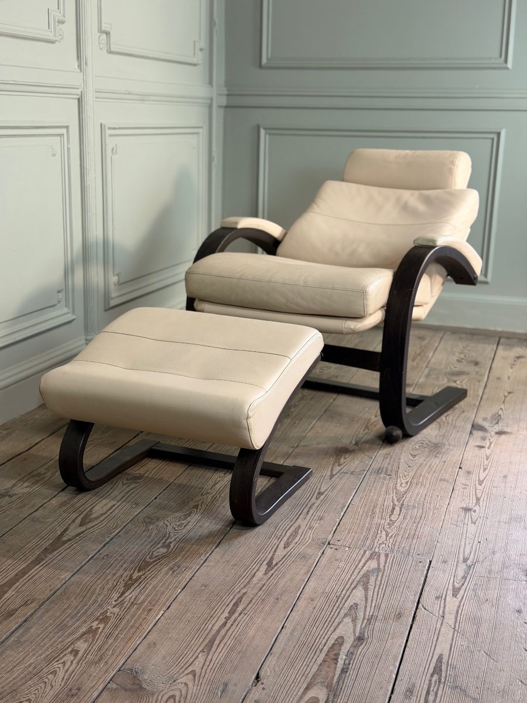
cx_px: 264
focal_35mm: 48
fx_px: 974
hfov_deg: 30.3
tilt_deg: -14.2
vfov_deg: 39.7
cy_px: 352
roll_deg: -1.3
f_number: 1.78
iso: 160
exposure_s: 1/50
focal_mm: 6.76
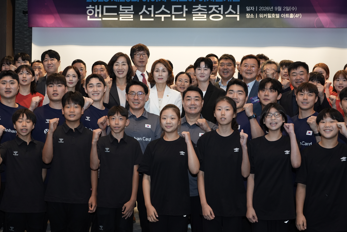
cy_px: 116
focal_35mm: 50
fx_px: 482
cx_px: 174
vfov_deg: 27.0
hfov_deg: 39.6
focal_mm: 50
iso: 3200
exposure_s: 1/200
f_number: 5
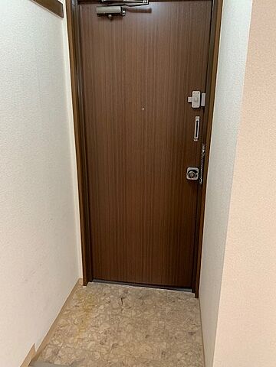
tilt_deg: -16.5
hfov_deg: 53.1
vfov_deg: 67.3
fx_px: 276
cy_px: 184
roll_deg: +0.7
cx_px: 138
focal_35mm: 26
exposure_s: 1/49
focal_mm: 4.25
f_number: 1.8
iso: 250
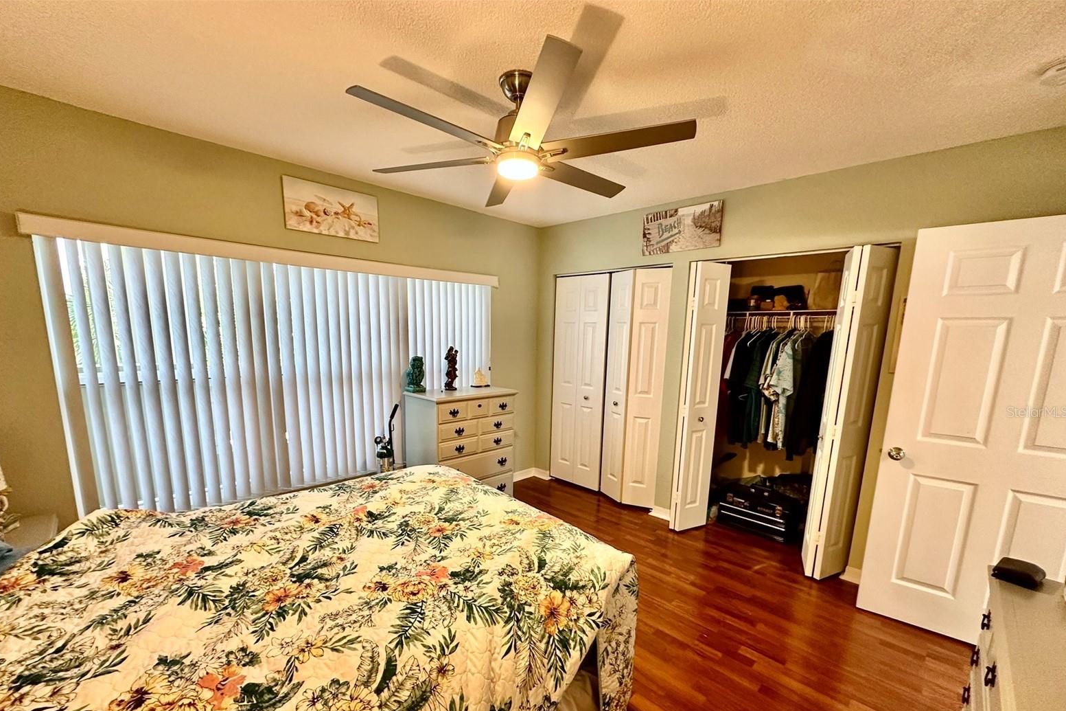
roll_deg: -1.3
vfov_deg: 76.8
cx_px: 522
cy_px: 411
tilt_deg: -11.2
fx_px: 444
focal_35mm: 15
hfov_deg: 100.4
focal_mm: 2.22
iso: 200
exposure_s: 1/60
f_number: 2.2
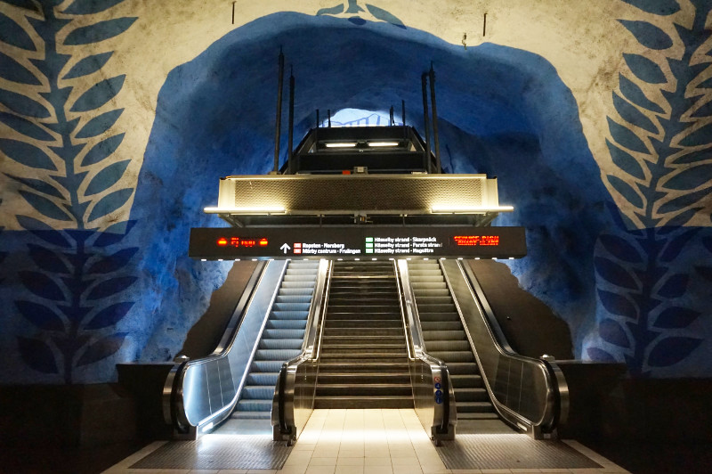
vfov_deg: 53.1
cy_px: 237
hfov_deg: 73.8
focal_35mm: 24
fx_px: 474
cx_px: 356
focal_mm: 16
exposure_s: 1/125
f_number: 3.5
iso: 3200
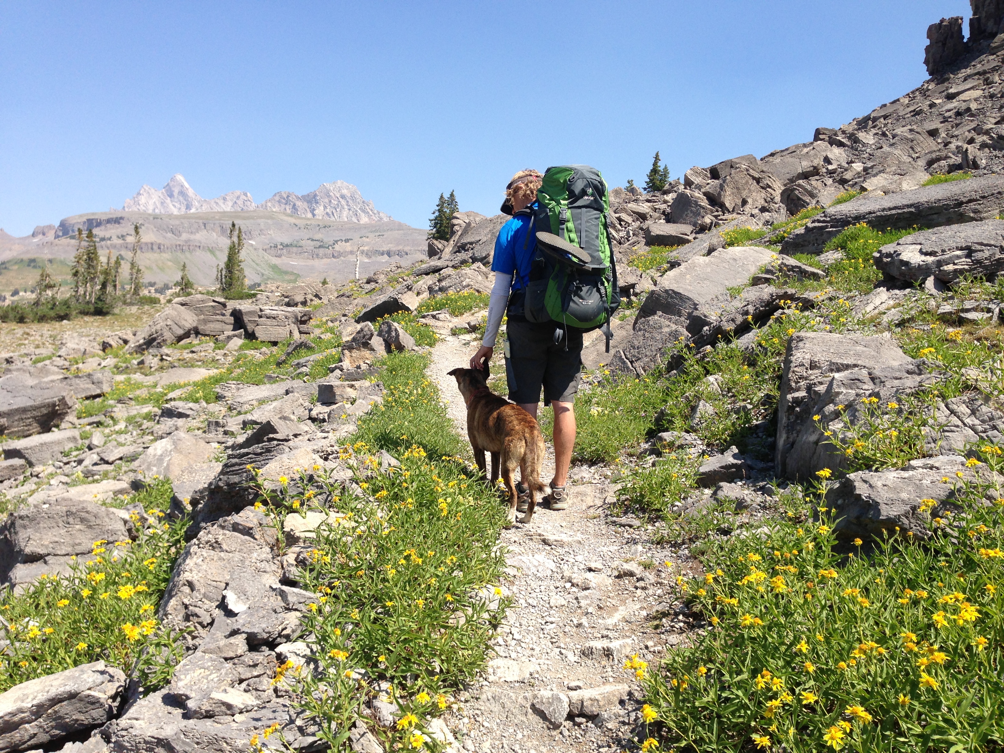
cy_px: 376
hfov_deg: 55.4
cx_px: 502
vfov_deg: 42.9
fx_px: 957
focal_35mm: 33
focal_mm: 4.13
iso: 50
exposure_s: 1/1153
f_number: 2.4
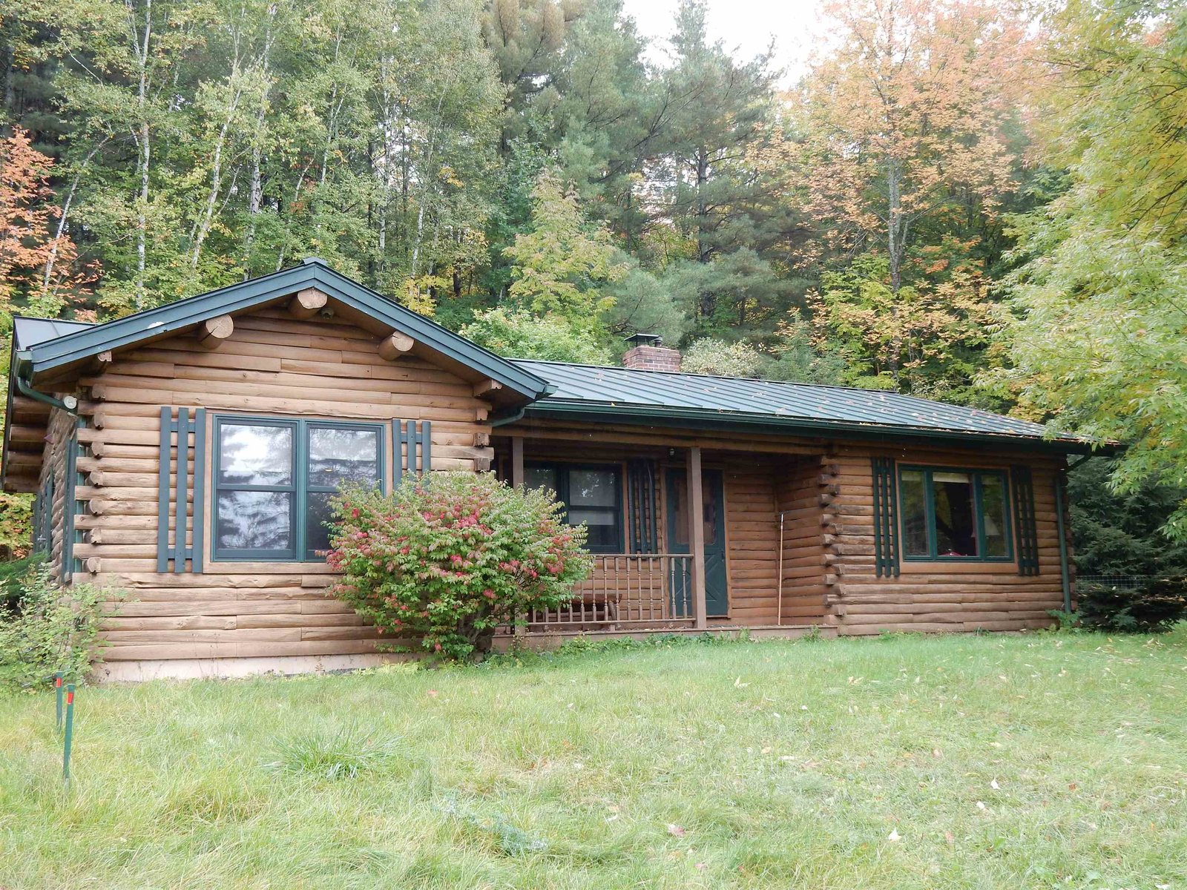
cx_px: 594
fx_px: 1234
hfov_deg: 51.4
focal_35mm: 36
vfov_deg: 39.7
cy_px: 445
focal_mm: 6.4
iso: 125
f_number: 4
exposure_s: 1/50
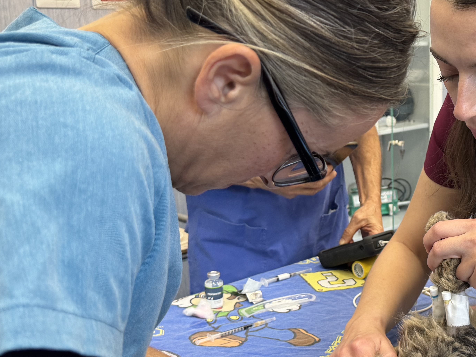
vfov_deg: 29.1
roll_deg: +1.7
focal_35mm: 50
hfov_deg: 36.7
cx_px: 389
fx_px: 687
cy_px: 188
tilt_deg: -11.2
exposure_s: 1/50
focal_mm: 6.76
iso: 160
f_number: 1.78
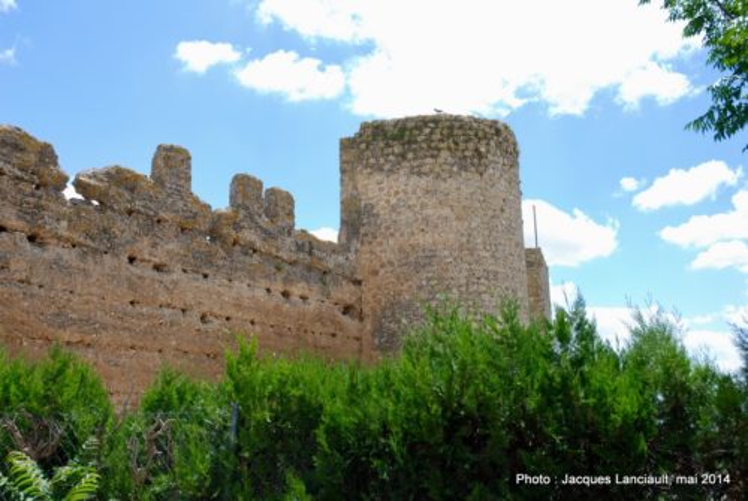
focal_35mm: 40
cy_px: 250
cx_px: 374
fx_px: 843
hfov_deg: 47.9
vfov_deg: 33.1
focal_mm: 27
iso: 100
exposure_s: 1/160
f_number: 6.3
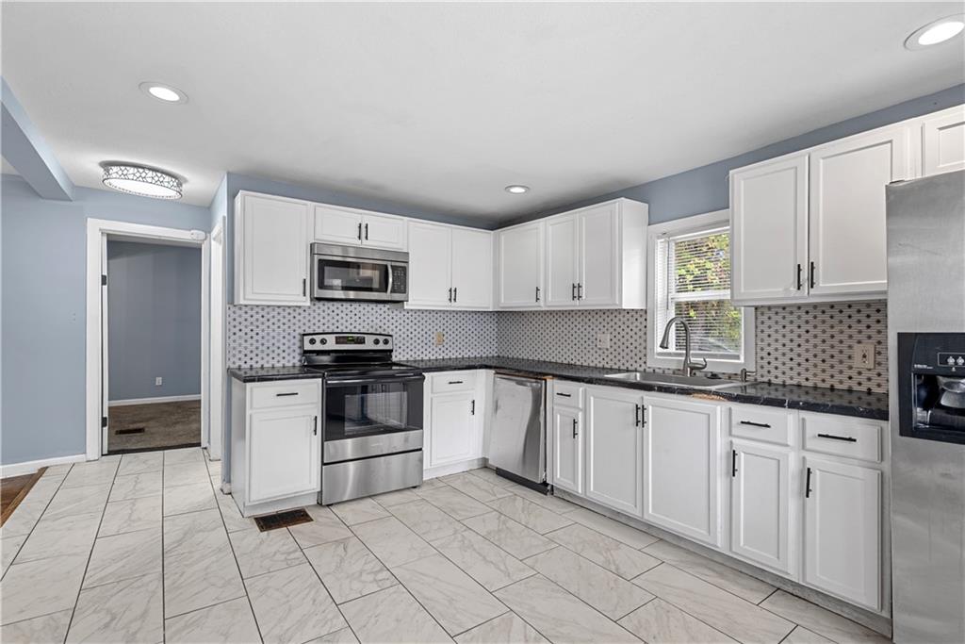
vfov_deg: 73.8
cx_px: 482
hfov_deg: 96.7
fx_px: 429
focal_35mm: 16
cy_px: 322
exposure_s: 1/1.25
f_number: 7.1
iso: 320
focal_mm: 16
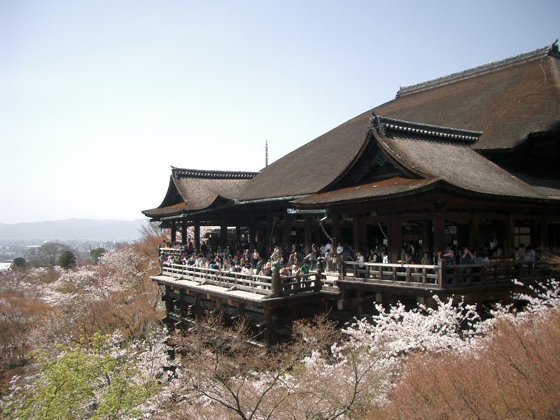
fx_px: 566
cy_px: 210
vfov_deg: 40.7
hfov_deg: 52.6
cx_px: 280
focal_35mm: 35
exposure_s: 1/800
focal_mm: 5.8
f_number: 2.6
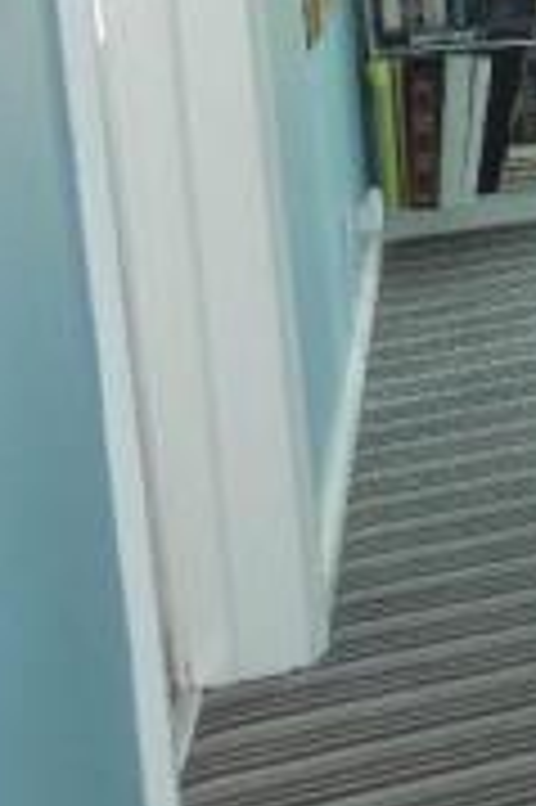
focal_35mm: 78
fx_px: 1745
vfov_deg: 24.3
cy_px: -83
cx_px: 1119
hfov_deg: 14.2
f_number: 3.1
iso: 220
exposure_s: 1/30
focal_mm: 4
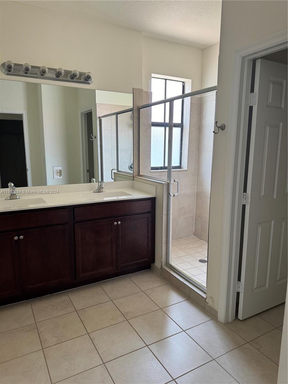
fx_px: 266
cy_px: 192
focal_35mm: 24
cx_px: 144
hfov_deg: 56.8
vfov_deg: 71.6
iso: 160
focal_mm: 6.76
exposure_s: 1/121
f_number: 1.78
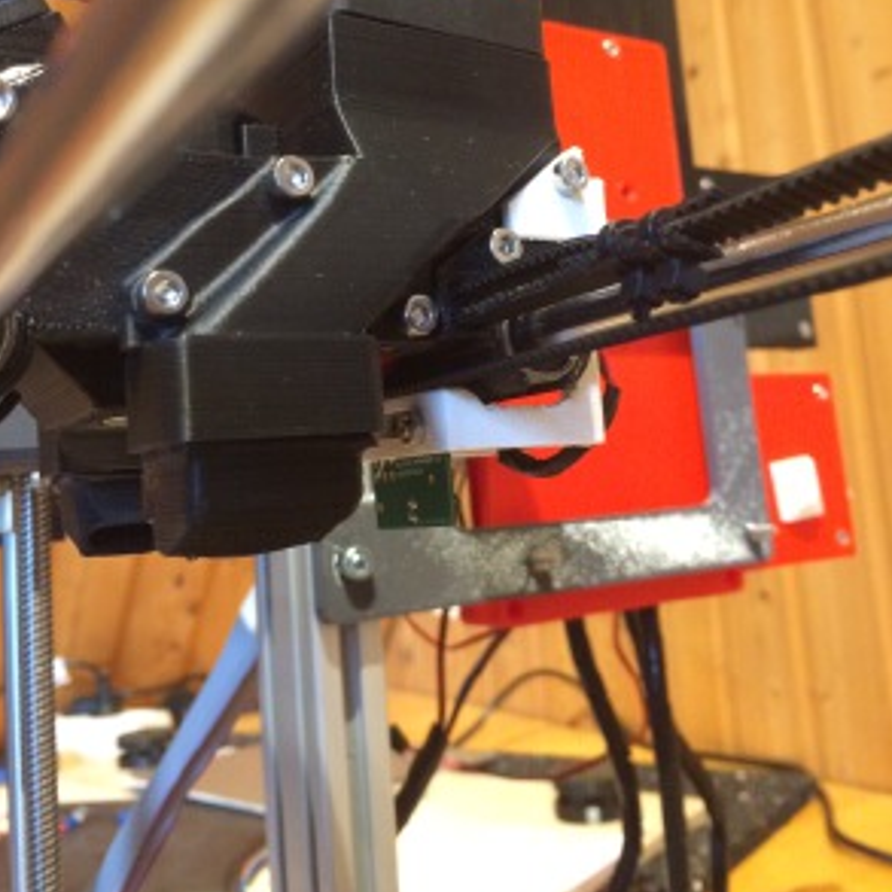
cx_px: 448
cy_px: 332
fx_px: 1020
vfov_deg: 46.8
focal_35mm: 35
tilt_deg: +6.5
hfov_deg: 47.2
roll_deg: +4.2
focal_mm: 4.15
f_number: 2.2
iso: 320
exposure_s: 1/17
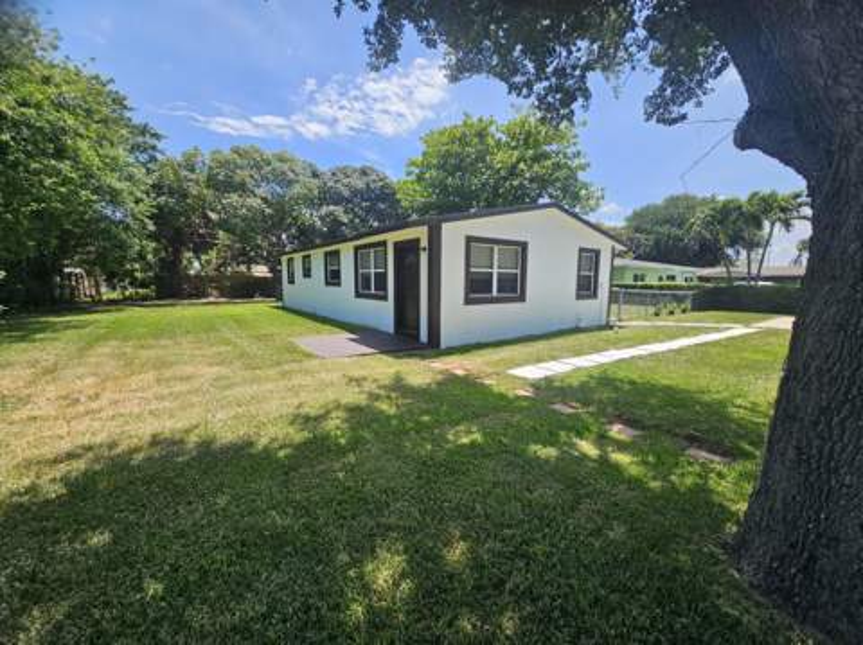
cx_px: 432
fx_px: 324
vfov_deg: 89.8
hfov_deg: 106.2
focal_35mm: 13
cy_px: 322
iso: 50
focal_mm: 2.2
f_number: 2.2
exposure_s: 1/1321
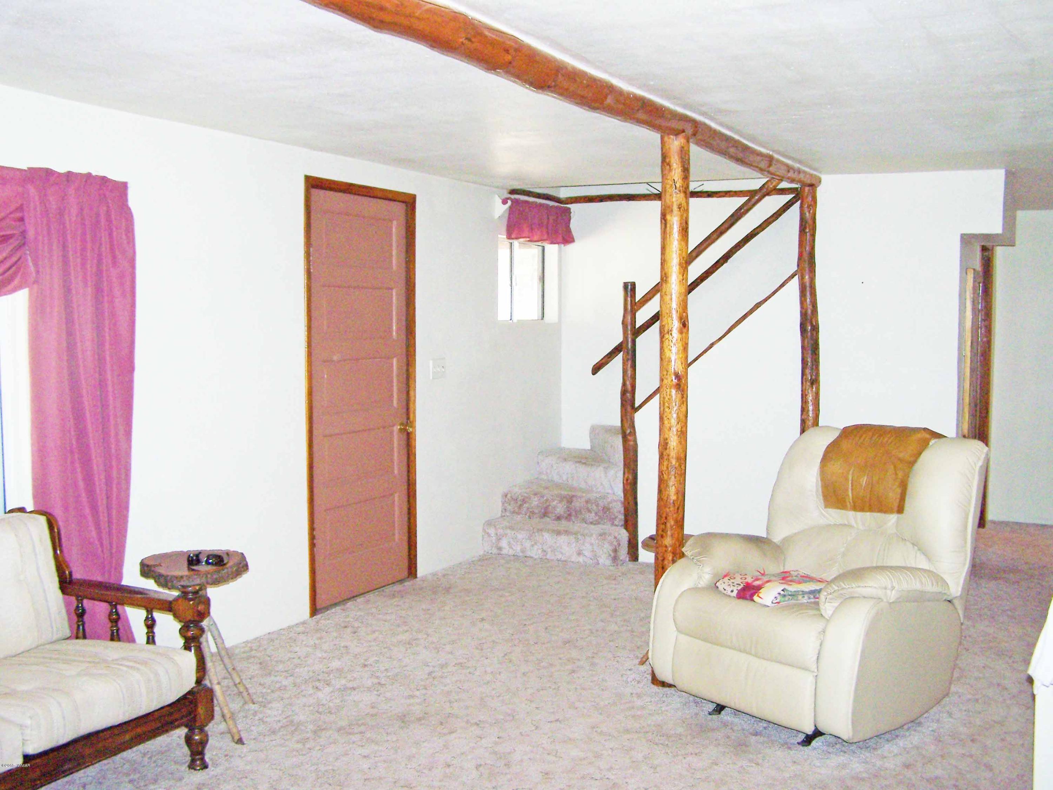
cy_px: 395
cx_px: 526
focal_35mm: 38
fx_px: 1156
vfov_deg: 37.7
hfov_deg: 49.0
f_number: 2.8
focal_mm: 6.3
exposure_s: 1/60
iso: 160
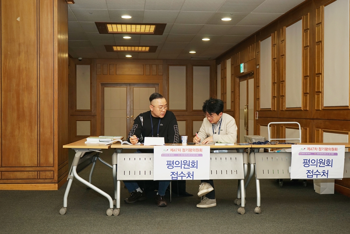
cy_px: 117
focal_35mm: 46
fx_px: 447
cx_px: 175
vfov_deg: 29.3
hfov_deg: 42.7
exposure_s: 1/125
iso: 400
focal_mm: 46
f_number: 6.3
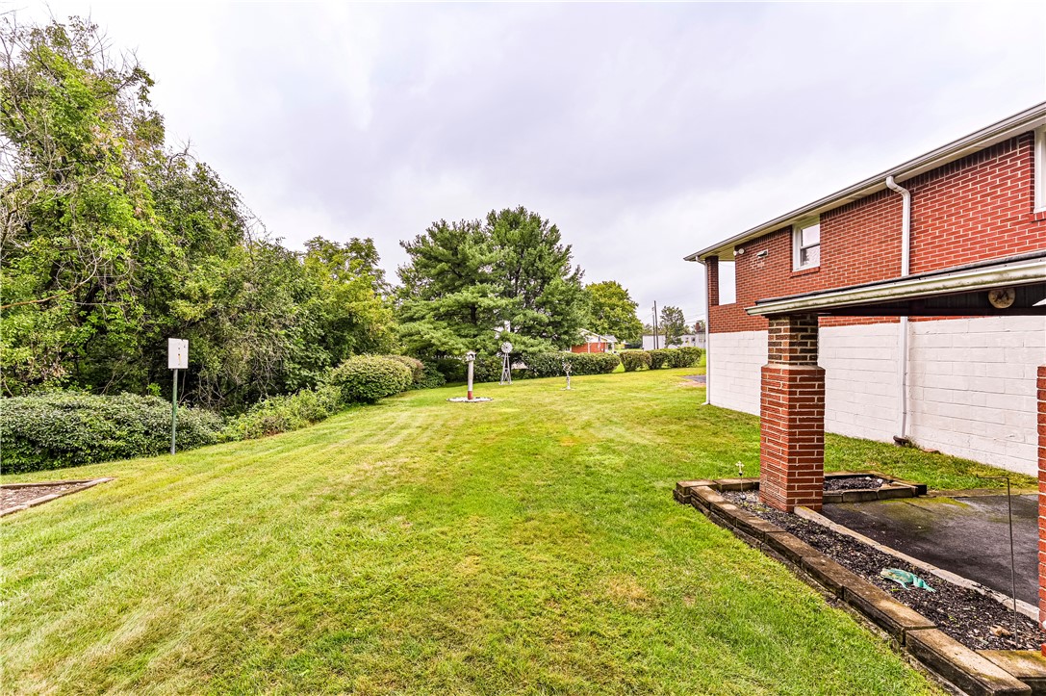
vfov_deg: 81.1
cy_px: 348
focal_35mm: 14
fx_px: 406
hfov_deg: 104.3
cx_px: 523
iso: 100
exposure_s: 1/50
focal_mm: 14
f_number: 7.1
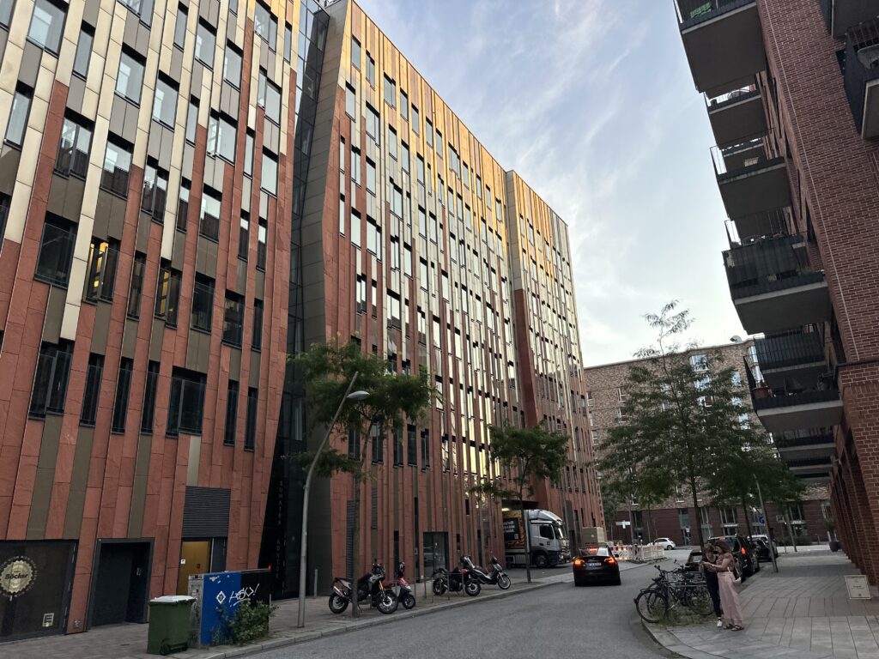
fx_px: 609
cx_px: 440
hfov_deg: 71.6
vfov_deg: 56.8
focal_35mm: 24
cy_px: 330
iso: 80
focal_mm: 6.86
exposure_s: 1/659
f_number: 1.78
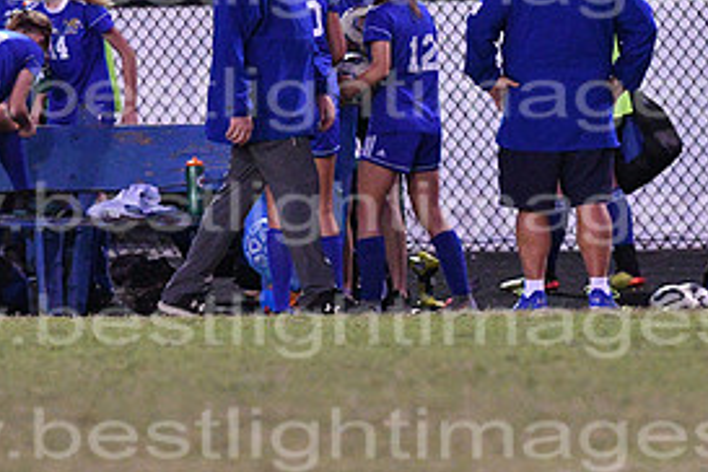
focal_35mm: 956
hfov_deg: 2.2
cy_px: 43
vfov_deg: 1.4
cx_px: 373
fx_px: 18800
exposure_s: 1/640
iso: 10000
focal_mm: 300
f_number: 3.5
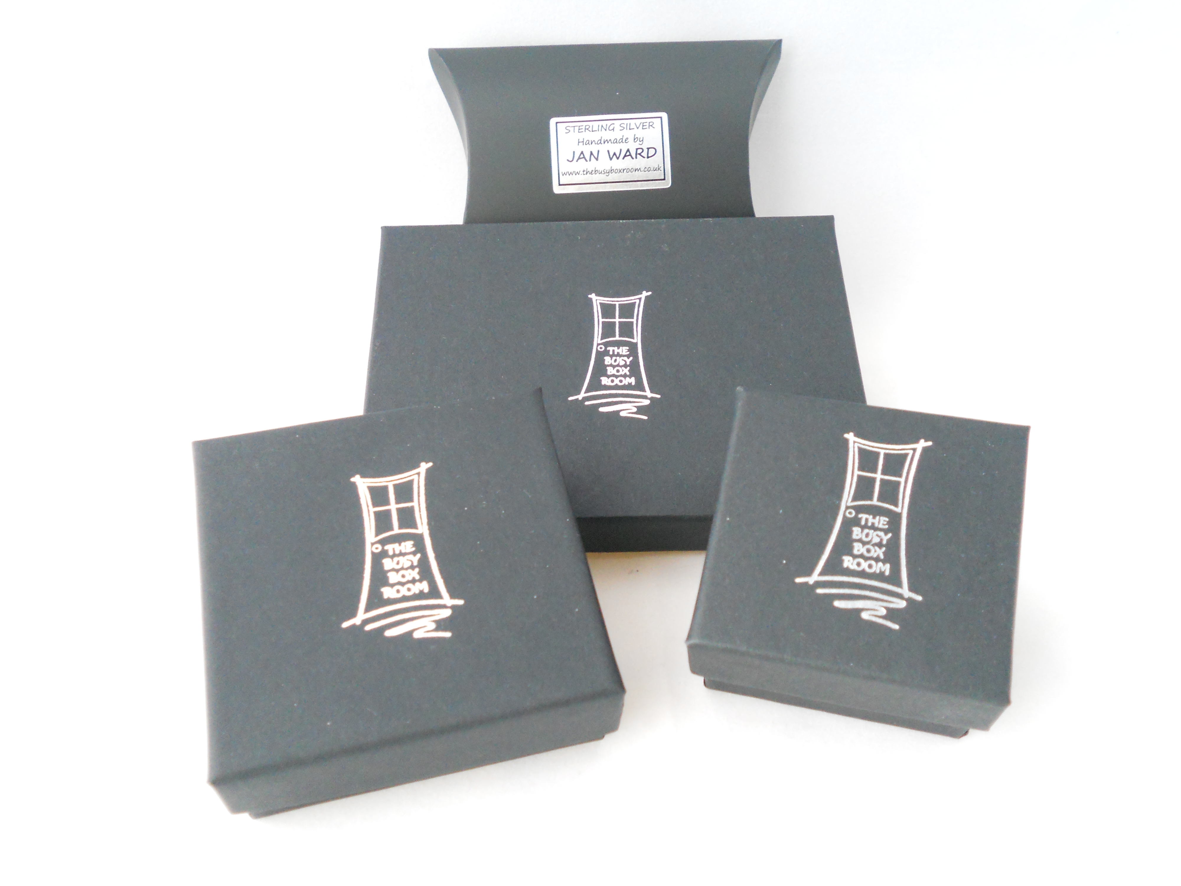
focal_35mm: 32
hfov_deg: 56.8
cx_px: 590
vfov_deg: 44.2
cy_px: 443
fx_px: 1092
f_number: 3.5
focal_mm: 5.8
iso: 400
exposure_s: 1/25
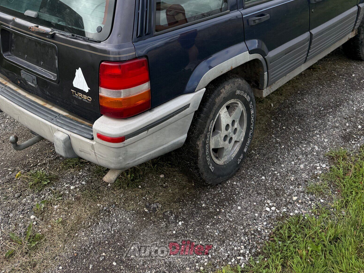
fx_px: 421
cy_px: -21
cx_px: 169
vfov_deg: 32.1
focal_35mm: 40
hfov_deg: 46.8
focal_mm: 6.76
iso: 80
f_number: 1.78
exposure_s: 1/3953
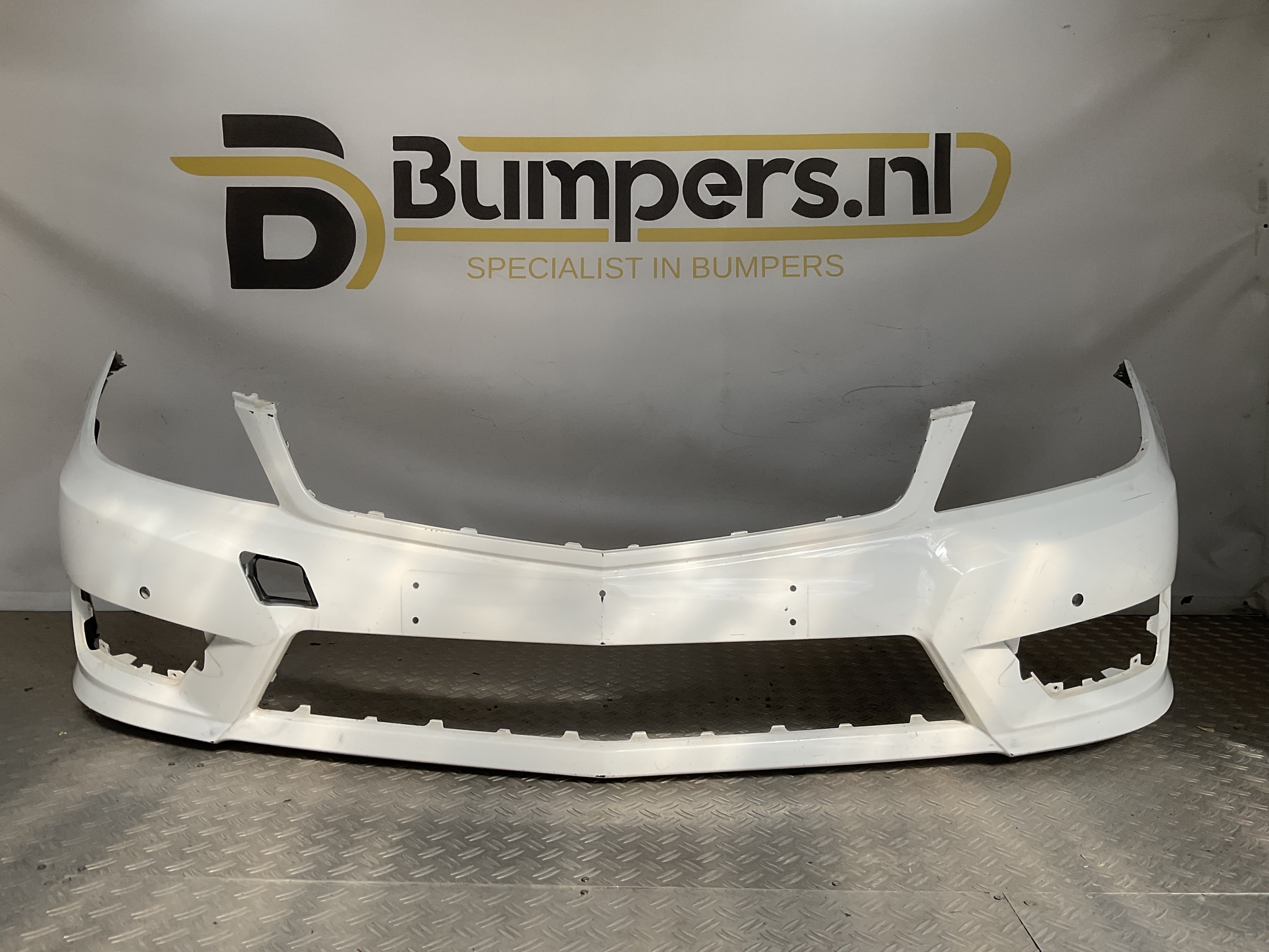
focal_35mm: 29
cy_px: 476
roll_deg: -1.3
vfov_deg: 48.2
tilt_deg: -5.4
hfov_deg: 61.7
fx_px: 1063
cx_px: 634
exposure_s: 1/1534
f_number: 1.8
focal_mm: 3
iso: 16
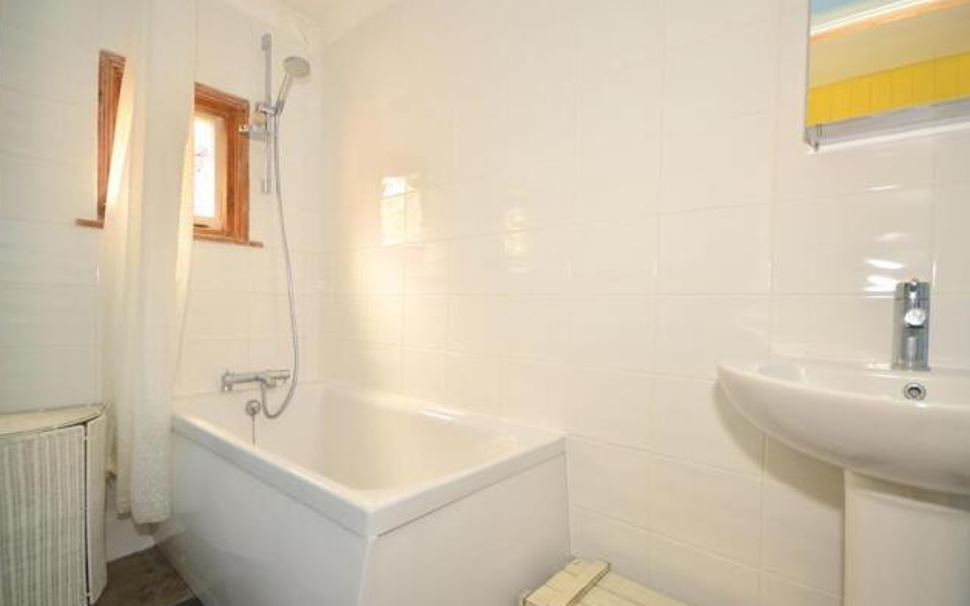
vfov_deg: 66.4
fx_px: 463
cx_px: 484
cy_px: 308
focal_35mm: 18
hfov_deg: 92.6
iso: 200
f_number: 5
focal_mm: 11
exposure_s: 1
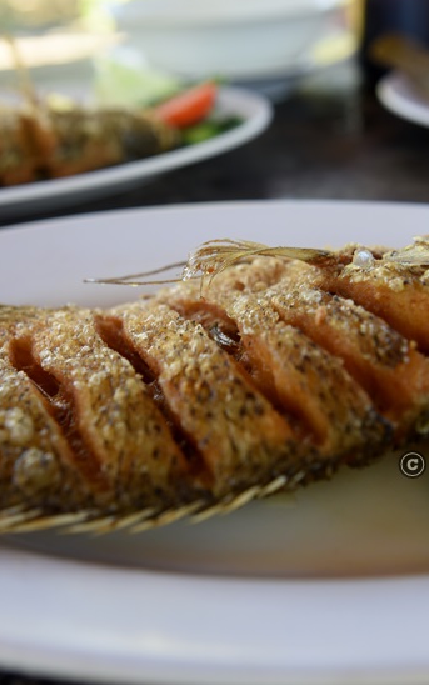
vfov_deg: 40.3
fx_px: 934
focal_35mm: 50
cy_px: 341
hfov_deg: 25.8
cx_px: 240
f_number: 5
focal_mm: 32
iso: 250
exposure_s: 1/100
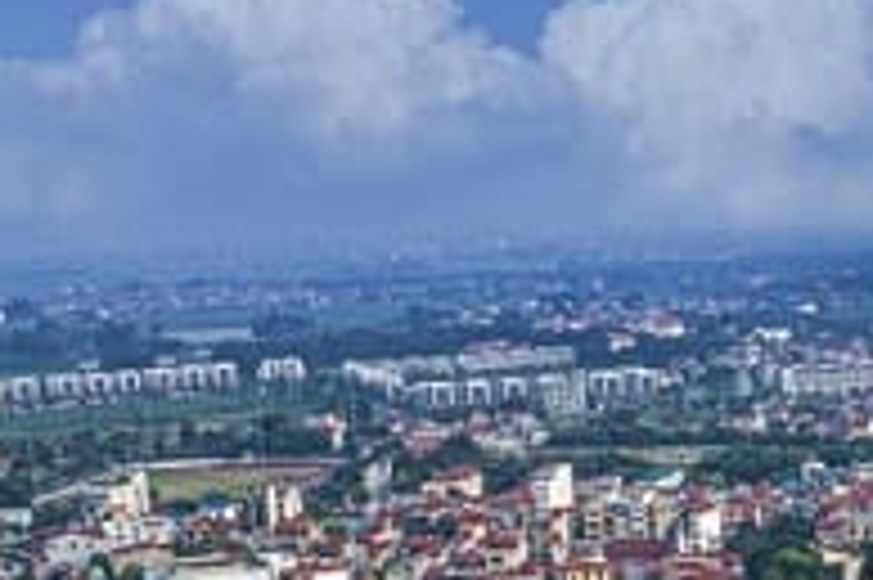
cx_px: 729
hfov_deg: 22.0
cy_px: 773
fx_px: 2205
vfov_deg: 14.3
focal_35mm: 91
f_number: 6.3
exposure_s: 1/100
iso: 100
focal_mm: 10.26
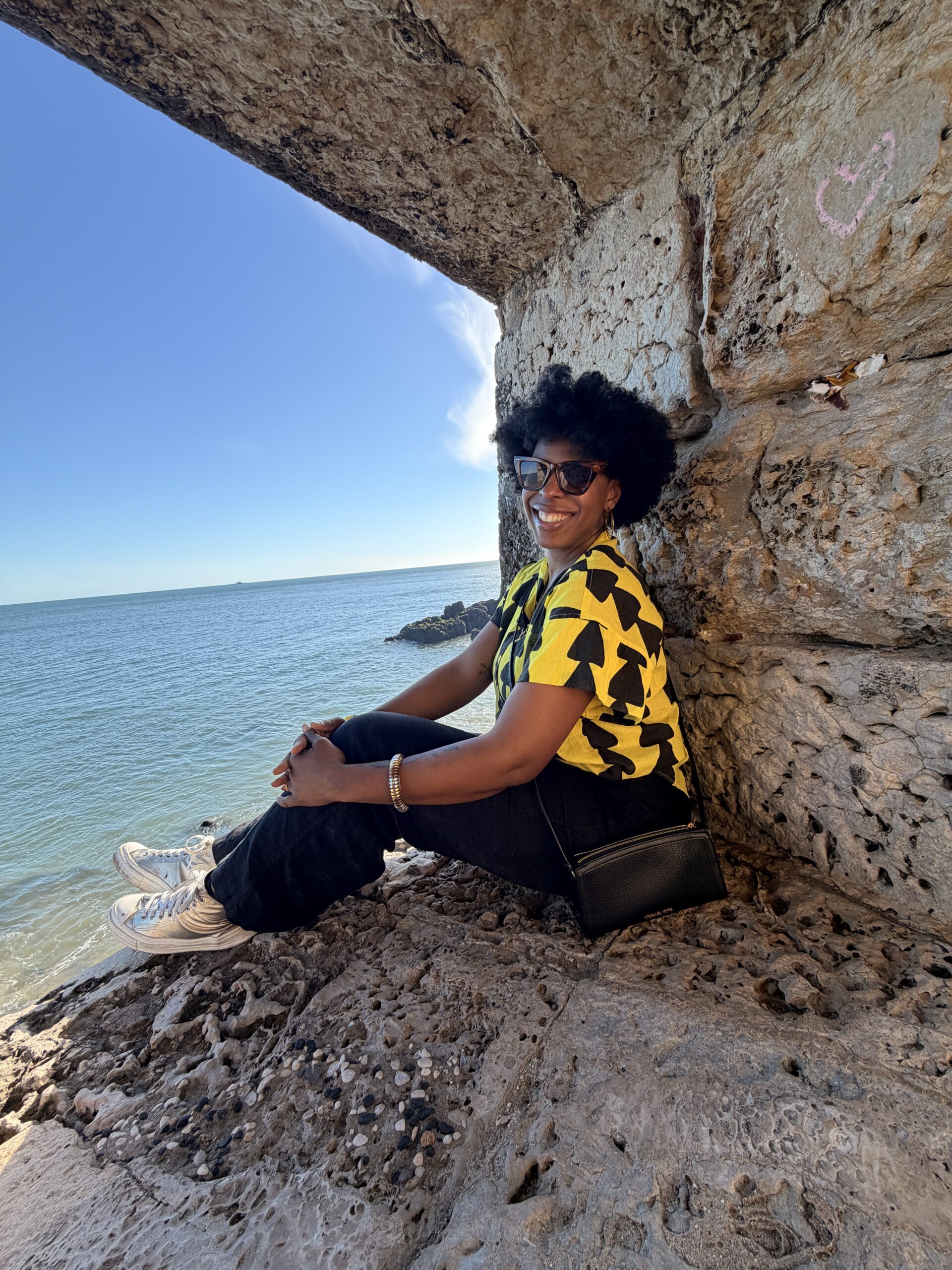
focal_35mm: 14
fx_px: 513
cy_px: 635
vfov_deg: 102.1
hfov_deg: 85.7
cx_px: 476
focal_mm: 2.22
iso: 40
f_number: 2.2
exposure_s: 1/502
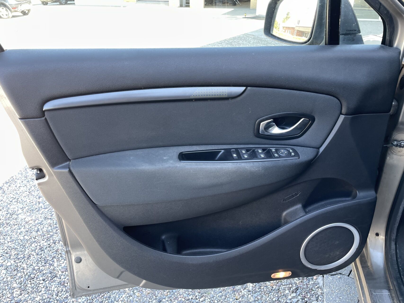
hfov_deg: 67.3
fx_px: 303
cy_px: 152
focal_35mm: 26
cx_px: 202
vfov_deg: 53.1
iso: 32
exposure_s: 1/121
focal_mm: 4.2
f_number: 1.6
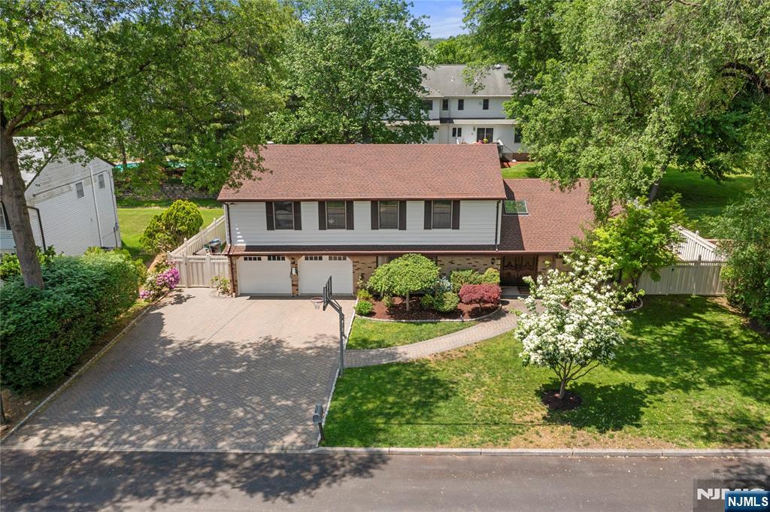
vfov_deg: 46.3
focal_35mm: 28
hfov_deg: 65.5
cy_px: 256
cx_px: 385
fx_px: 598
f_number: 8
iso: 100
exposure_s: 1/160
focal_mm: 10.26
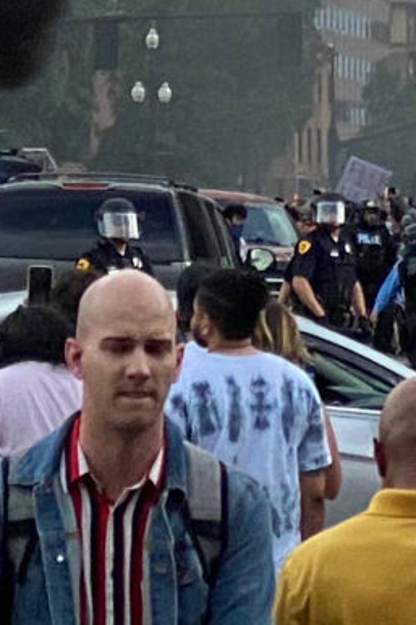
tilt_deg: +9.3
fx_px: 6228
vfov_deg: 5.6
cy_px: -810
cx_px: -215
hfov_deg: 3.8
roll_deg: -1.4
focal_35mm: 359
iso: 20
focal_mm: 6
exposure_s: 1/1295
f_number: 2
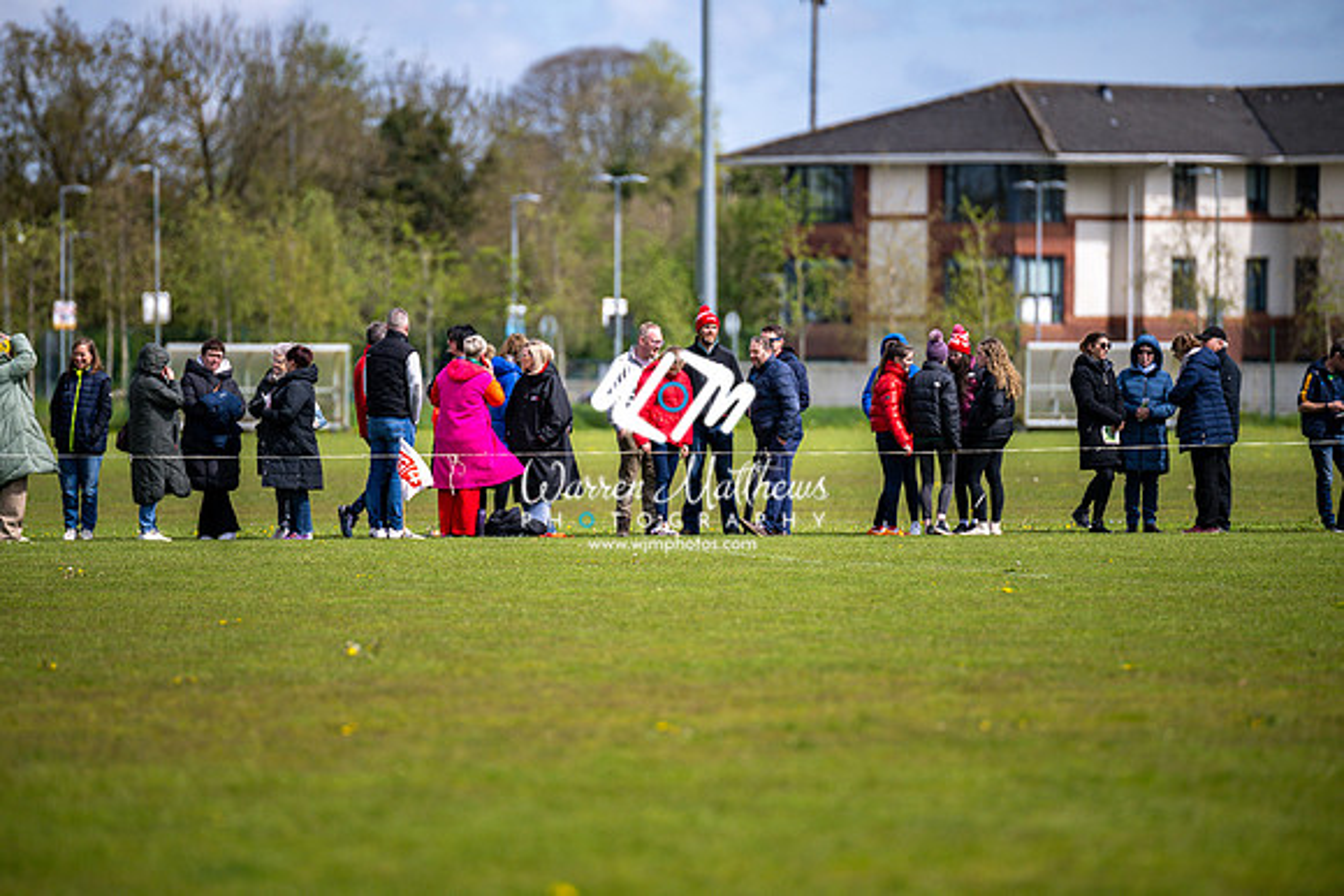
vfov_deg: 4.6
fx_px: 11202
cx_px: 672
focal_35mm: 300
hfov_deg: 6.9
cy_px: 448
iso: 280
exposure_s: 1/5000
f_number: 2.8
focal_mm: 300
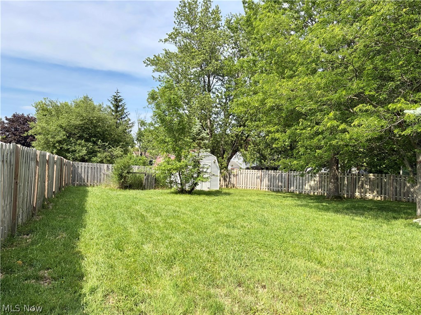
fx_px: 316
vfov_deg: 53.1
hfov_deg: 67.3
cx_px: 210
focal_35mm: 26
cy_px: 158
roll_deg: -1.1
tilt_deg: +4.2
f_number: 1.6
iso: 50
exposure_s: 1/1848
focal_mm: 5.96
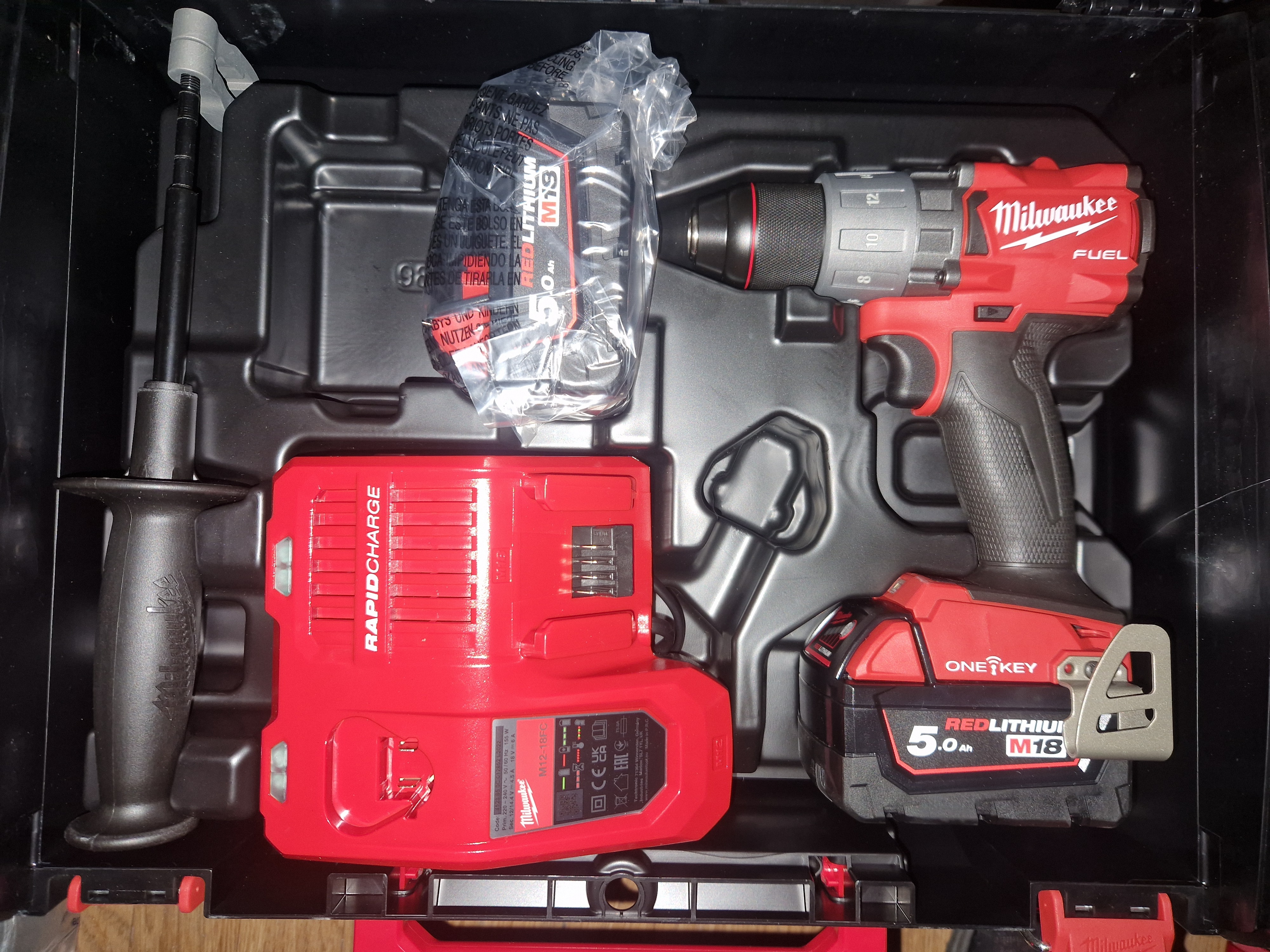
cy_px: 476
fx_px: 844
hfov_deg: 73.9
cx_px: 635
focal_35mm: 23
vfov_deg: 58.9
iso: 800
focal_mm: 5.4
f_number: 1.8
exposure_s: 1/100
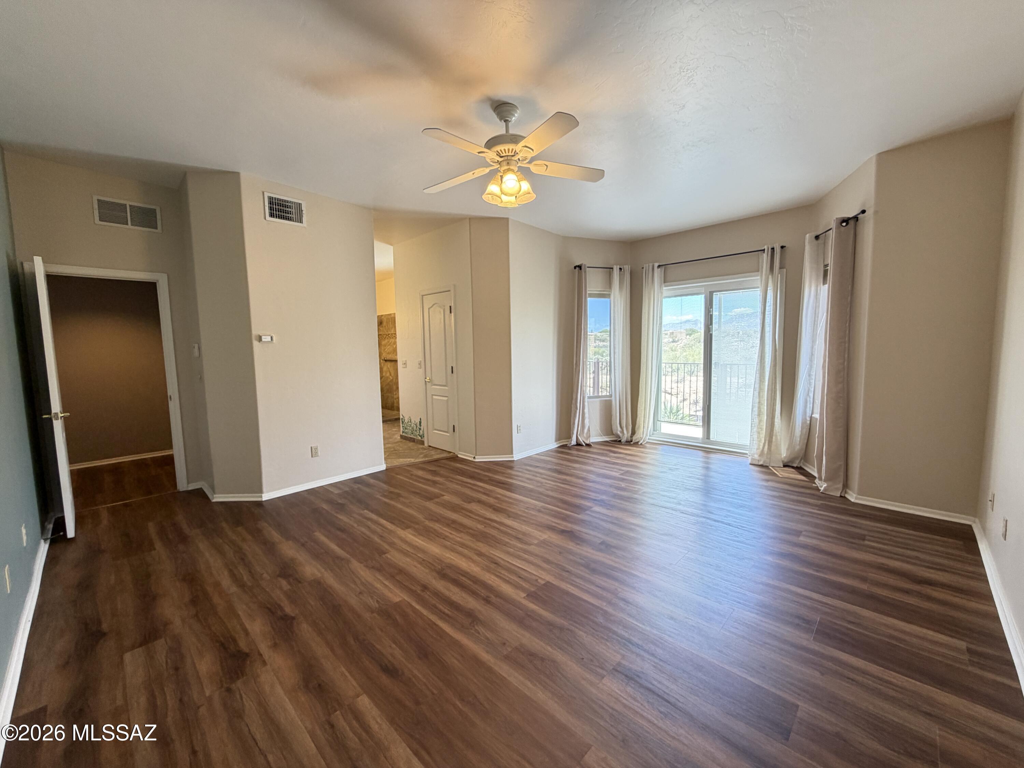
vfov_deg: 85.7
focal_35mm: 14
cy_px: 384
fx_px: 414
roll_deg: +1.5
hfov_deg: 102.1
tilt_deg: -5.7
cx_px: 512
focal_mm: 2.22
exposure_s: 1/60
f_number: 2.2
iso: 160
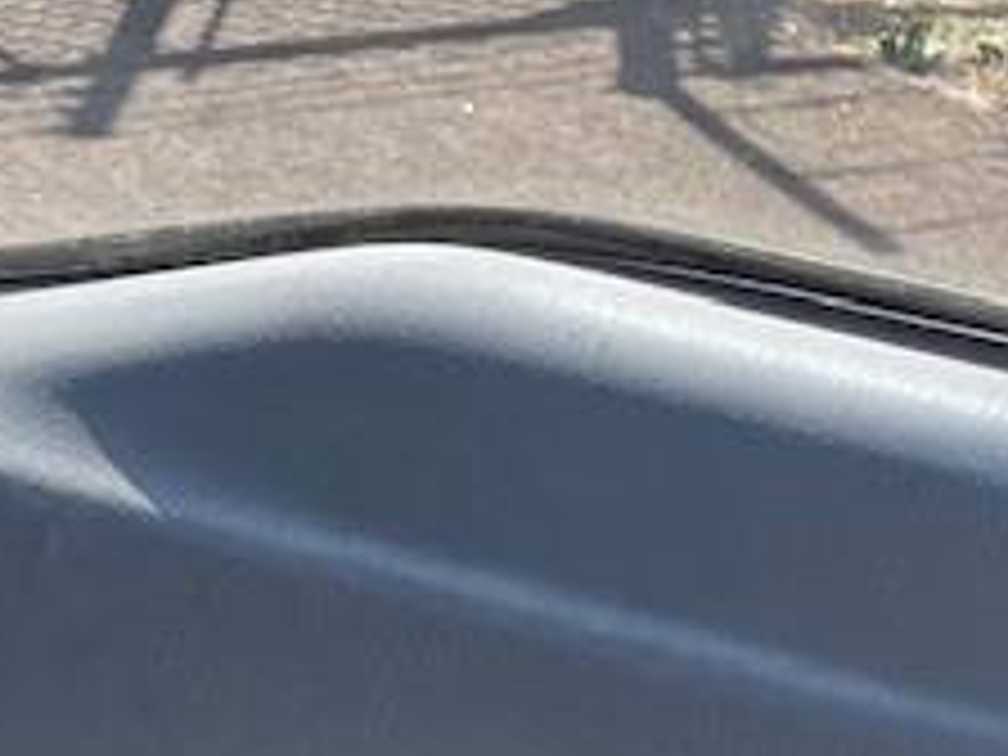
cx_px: -1040
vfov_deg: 9.4
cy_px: 1746
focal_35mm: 143
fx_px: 4164
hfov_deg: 12.2
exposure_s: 1/731
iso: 32
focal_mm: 5.1
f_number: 1.6
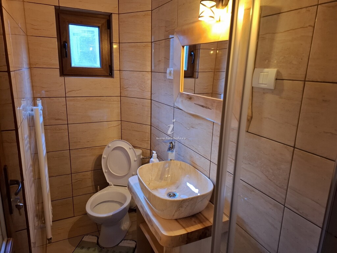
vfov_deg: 58.9
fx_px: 224
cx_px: 168
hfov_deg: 73.9
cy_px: 126
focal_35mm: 23
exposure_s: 1/50
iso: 320
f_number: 1.8
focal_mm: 5.54
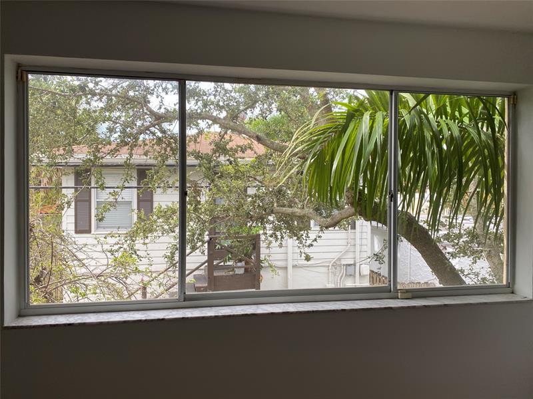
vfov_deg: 53.1
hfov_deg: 67.3
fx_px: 400
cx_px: 266
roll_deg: +0.2
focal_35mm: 26
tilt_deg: +0.8
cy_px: 200
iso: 40
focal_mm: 4.25
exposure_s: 1/122
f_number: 1.8
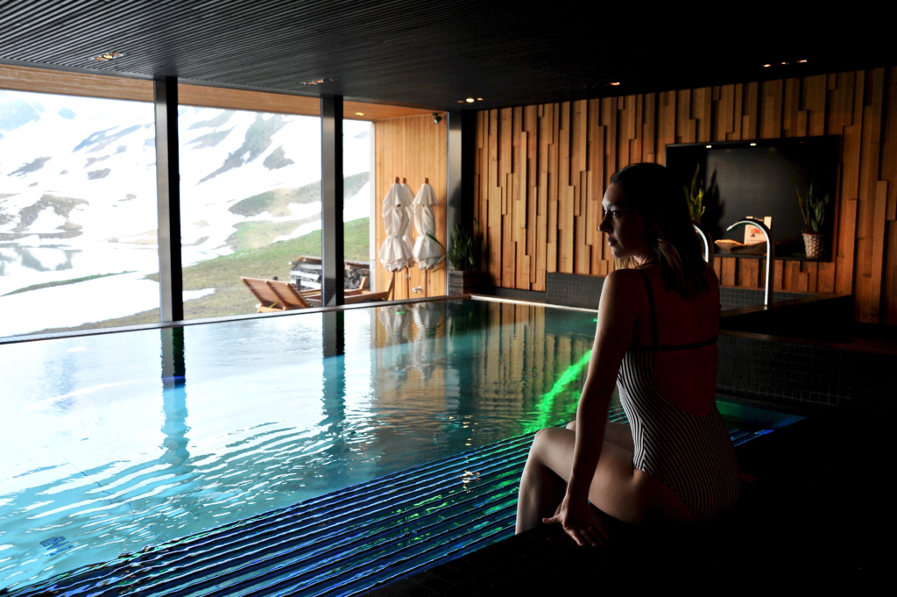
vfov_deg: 38.8
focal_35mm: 34
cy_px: 298
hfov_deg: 55.8
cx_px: 448
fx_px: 846
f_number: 6.3
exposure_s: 1/60
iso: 1250
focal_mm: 34
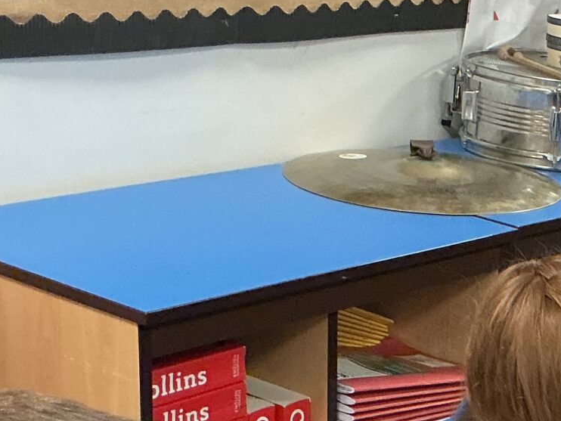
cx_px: 832
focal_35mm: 100
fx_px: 1621
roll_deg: -7.5
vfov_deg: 14.4
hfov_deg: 17.7
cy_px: 469
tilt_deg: -21.5
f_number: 1.8
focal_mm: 3
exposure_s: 1/60
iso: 160
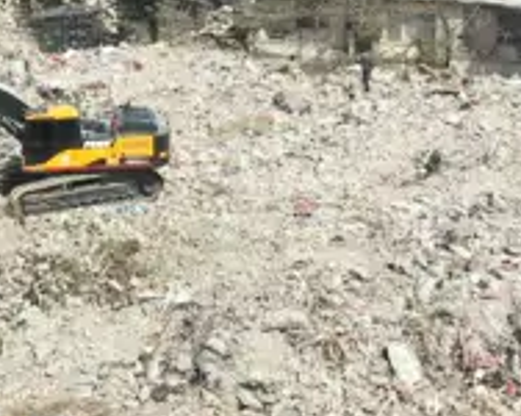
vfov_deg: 12.5
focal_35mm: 123
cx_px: -30
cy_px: 119
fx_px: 1895
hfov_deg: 15.3
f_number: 5.6
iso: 100
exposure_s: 1/500
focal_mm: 10.26
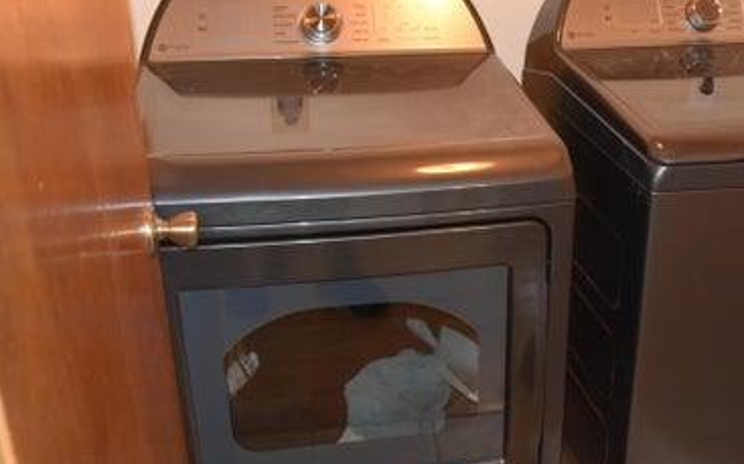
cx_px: 530
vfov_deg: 26.8
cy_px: 257
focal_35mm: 48
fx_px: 973
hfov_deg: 41.0
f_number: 4
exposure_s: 1/60
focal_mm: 24
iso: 3200
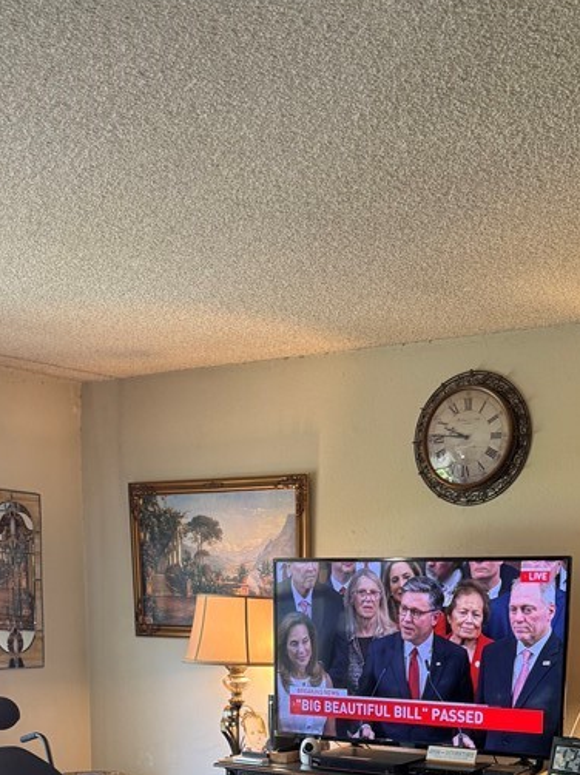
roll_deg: -0.8
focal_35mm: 49
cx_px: 341
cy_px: 780
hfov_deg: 29.6
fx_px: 1096
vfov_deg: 35.2
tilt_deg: -9.8
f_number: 1.78
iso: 125
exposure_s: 1/60
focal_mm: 6.76
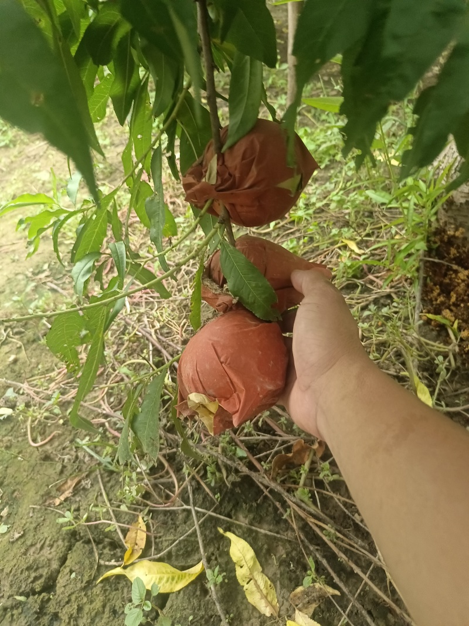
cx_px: 234
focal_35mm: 23
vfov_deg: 73.9
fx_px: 416
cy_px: 313
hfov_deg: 58.9
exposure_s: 1/50
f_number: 1.88
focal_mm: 5.59
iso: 1480
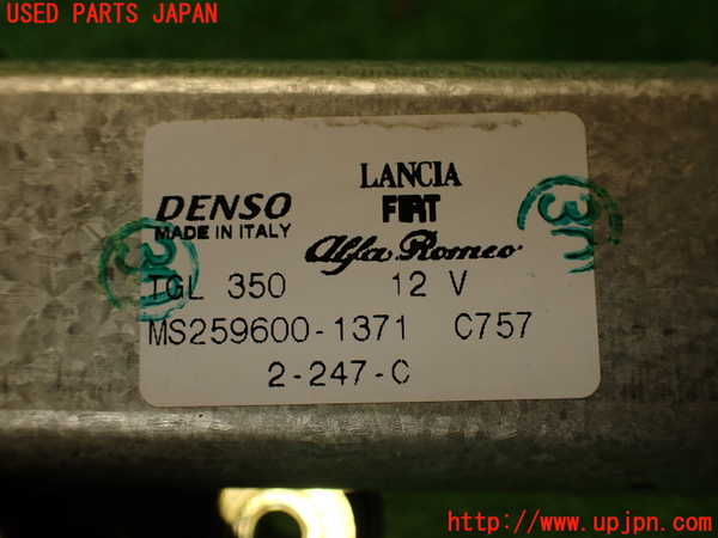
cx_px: 359
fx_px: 664
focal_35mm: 32
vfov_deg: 44.2
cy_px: 269
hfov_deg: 56.8
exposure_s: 1/60
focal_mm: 5.79
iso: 100
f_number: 2.4
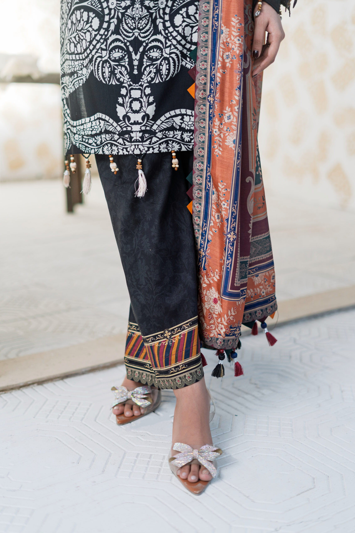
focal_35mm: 50
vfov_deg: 39.6
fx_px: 739
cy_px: 266
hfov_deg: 27.0
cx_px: 178
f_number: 1.8
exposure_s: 1/160
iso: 400
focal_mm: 50
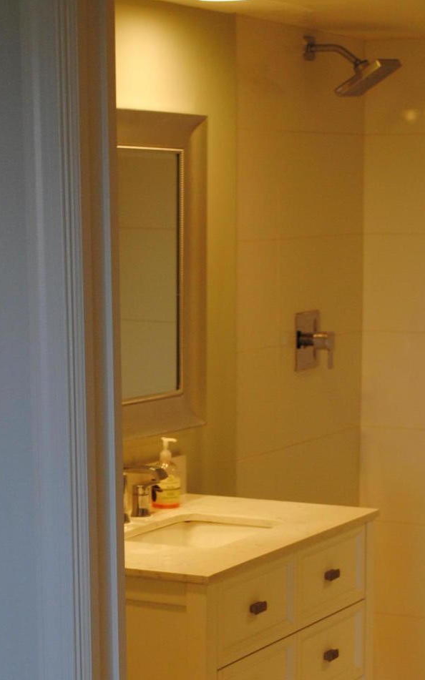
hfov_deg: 12.7
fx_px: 1910
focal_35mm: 103
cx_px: 245
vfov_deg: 20.0
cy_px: 554
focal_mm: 32
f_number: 4.8
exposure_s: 1/60
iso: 200
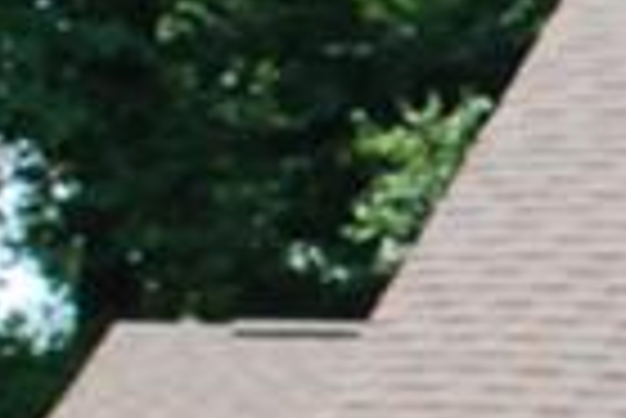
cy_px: 353
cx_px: 1576
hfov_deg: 6.7
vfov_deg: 4.8
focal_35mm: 288
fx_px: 5013
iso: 800
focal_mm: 26
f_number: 11
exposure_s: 1/400
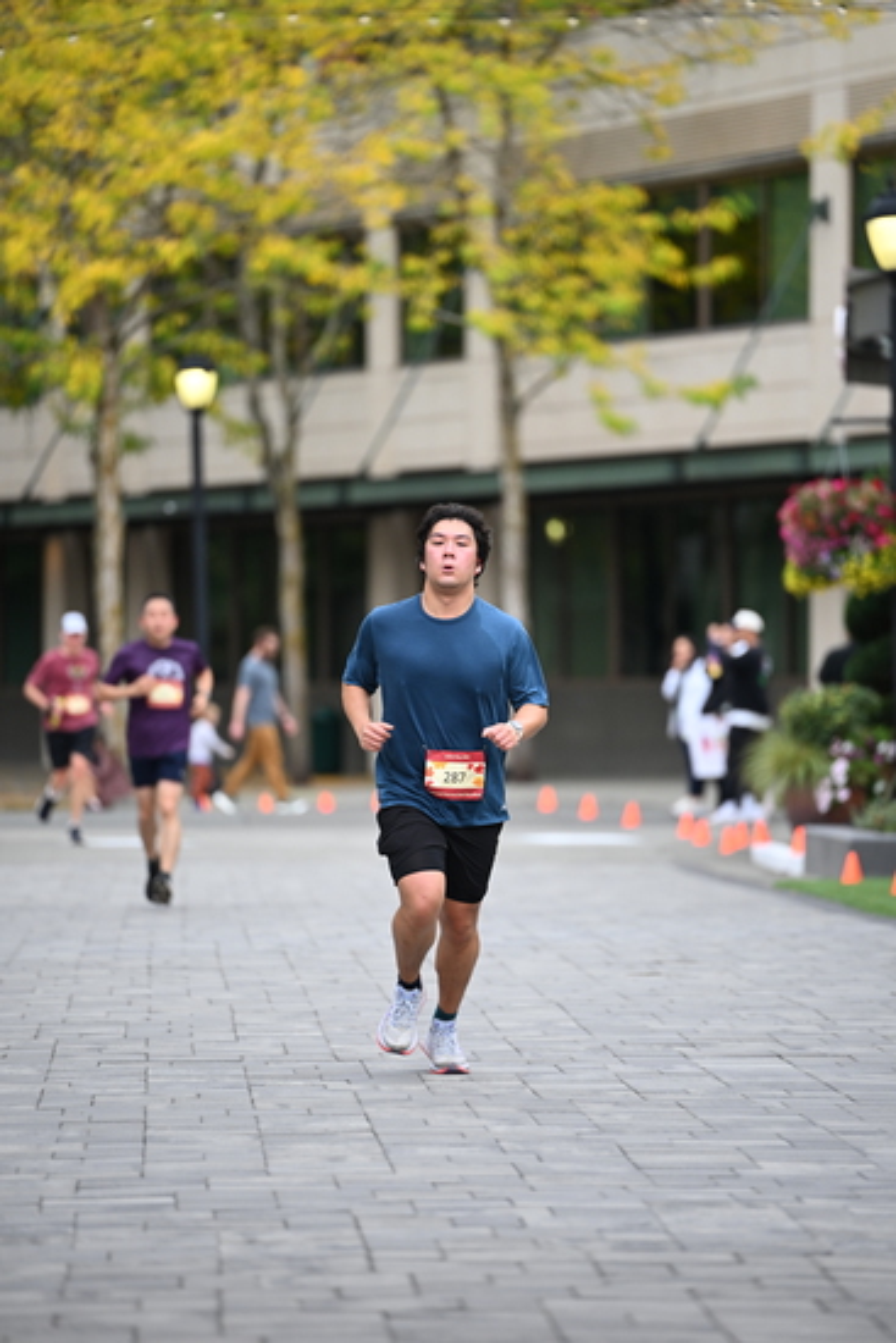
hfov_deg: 6.9
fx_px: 7461
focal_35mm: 200
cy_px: 672
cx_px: 448
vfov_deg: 10.3
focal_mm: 200
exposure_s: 1/1600
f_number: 2.8
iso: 640
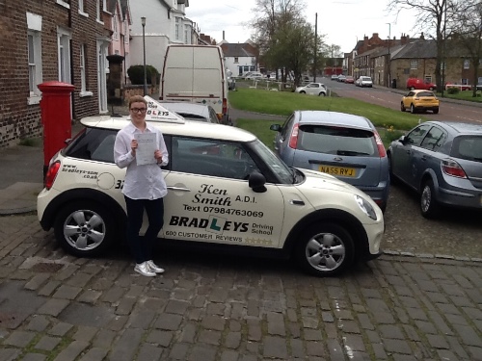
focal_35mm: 44
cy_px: 180
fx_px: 613
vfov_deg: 32.9
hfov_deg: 42.9
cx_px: 241
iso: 40
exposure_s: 1/399
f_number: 2.4
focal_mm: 2.03
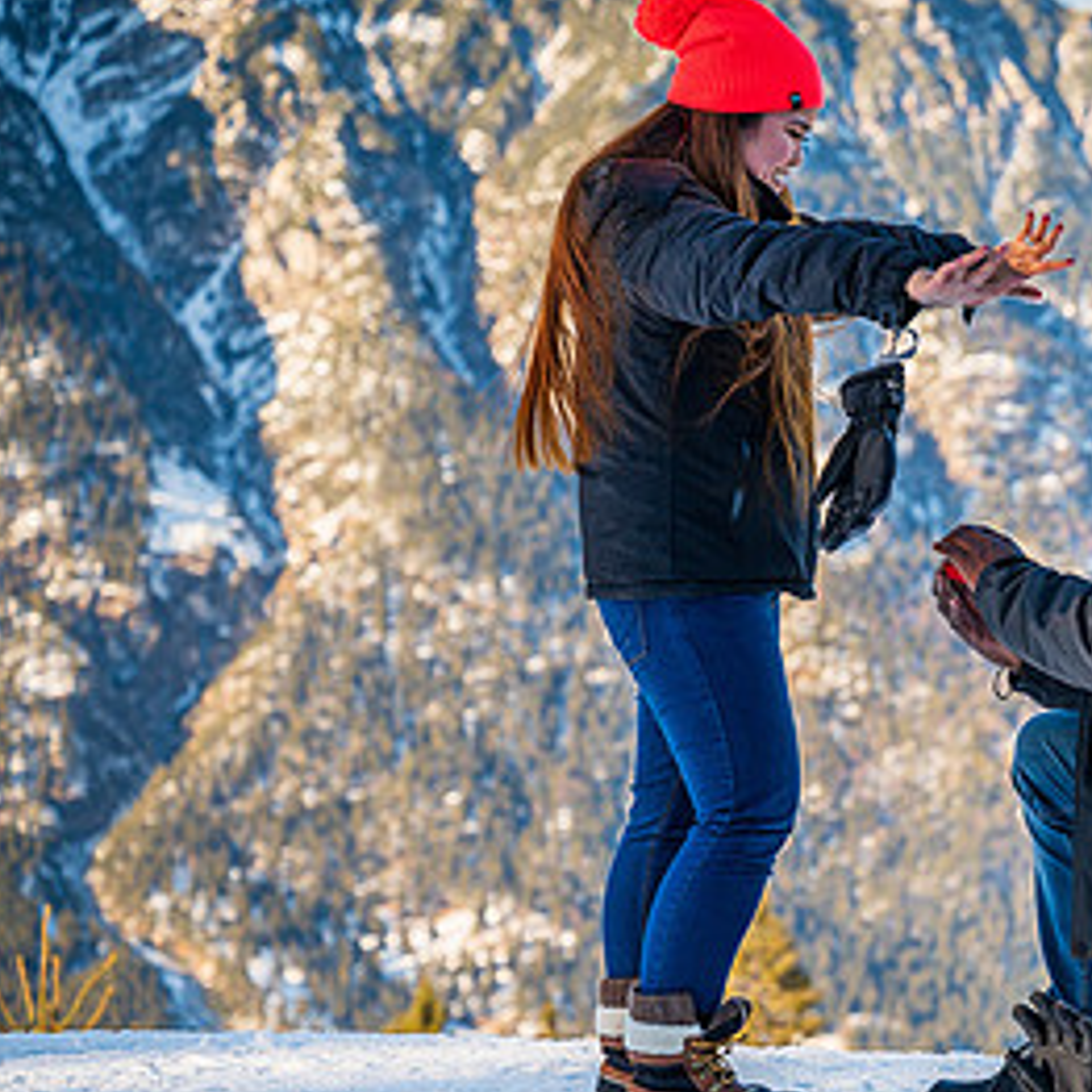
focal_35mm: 154
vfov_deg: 11.3
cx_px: 1181
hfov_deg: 11.2
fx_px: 5496
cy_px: 750
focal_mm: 70
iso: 100
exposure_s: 1/200
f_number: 3.5
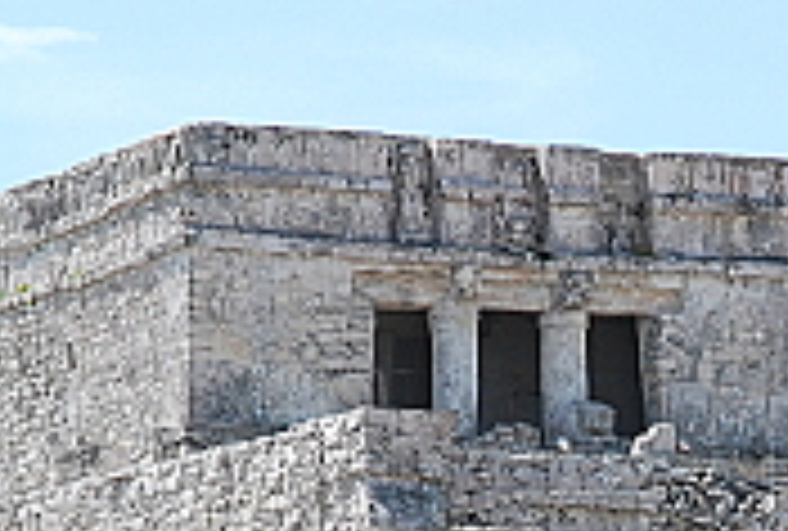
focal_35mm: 425
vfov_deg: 3.3
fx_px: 9335
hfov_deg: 4.8
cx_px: 783
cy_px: 488
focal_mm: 62
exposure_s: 1/640
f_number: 6.3
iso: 200
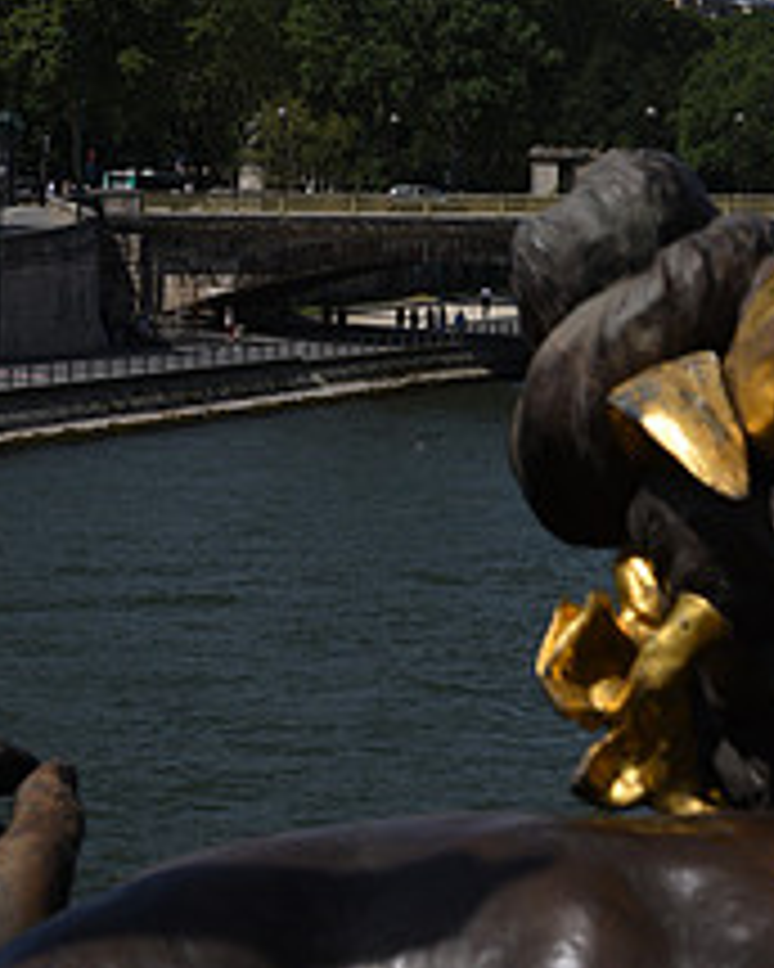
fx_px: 4352
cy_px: -288
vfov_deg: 12.3
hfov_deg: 10.1
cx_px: 56
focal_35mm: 152
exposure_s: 1/200
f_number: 16
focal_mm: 60
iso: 100
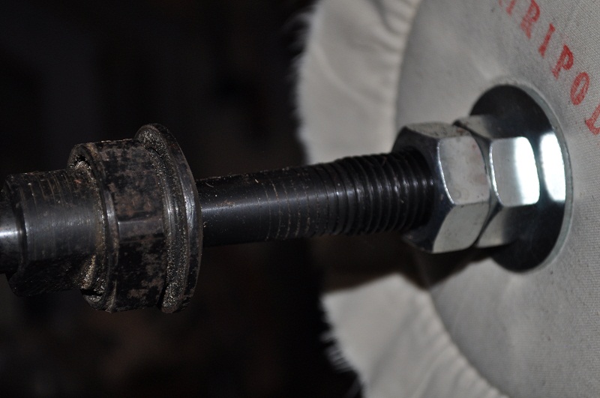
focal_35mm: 82
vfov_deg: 16.5
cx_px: 300
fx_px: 1373
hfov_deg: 24.7
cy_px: 199
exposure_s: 1/60
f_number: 5.6
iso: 500
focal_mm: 55
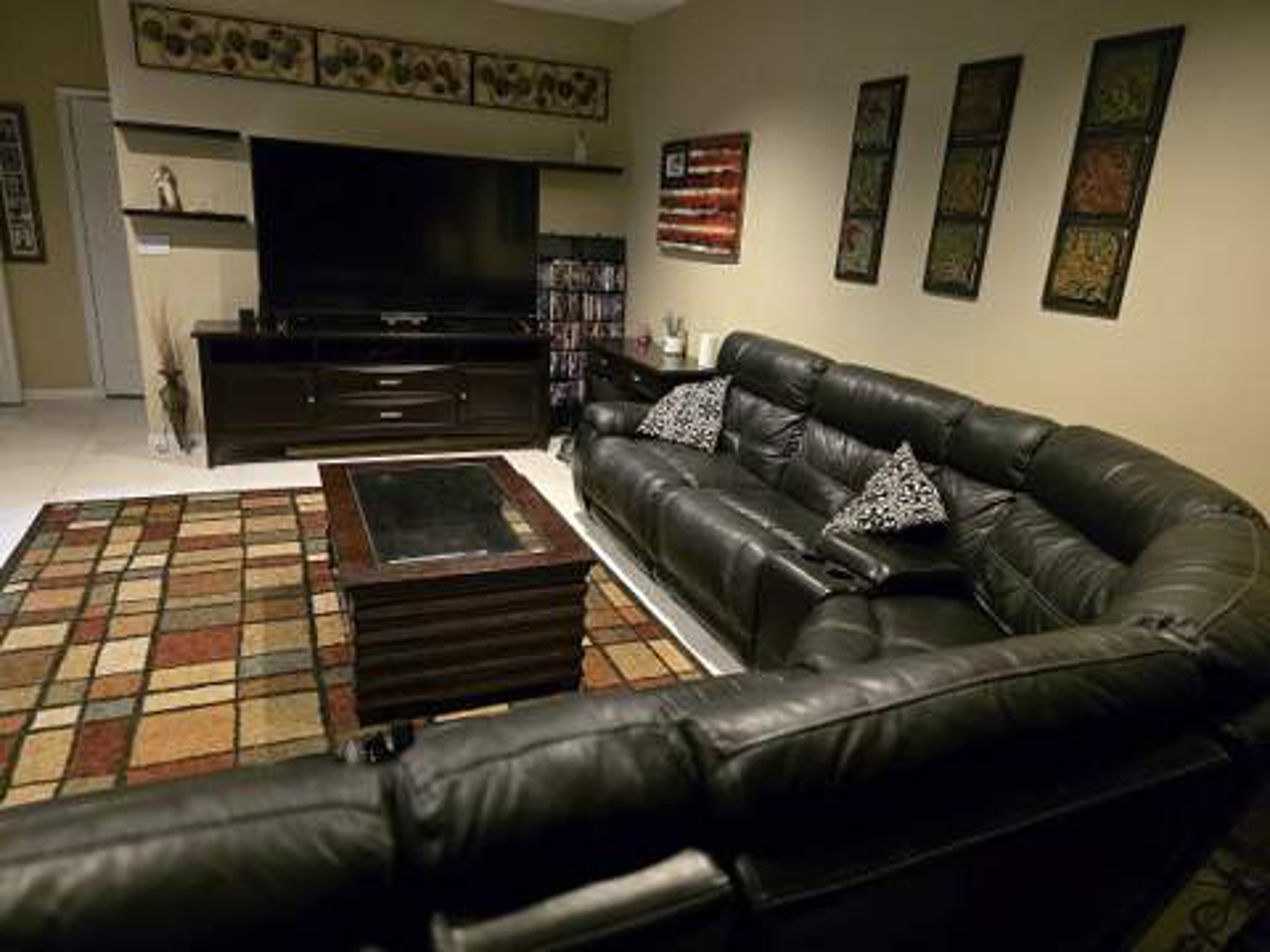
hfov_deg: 73.9
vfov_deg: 58.9
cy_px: 476
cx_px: 635
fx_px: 844
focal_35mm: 23
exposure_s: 1/40
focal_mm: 6.3
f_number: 1.7
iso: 1600
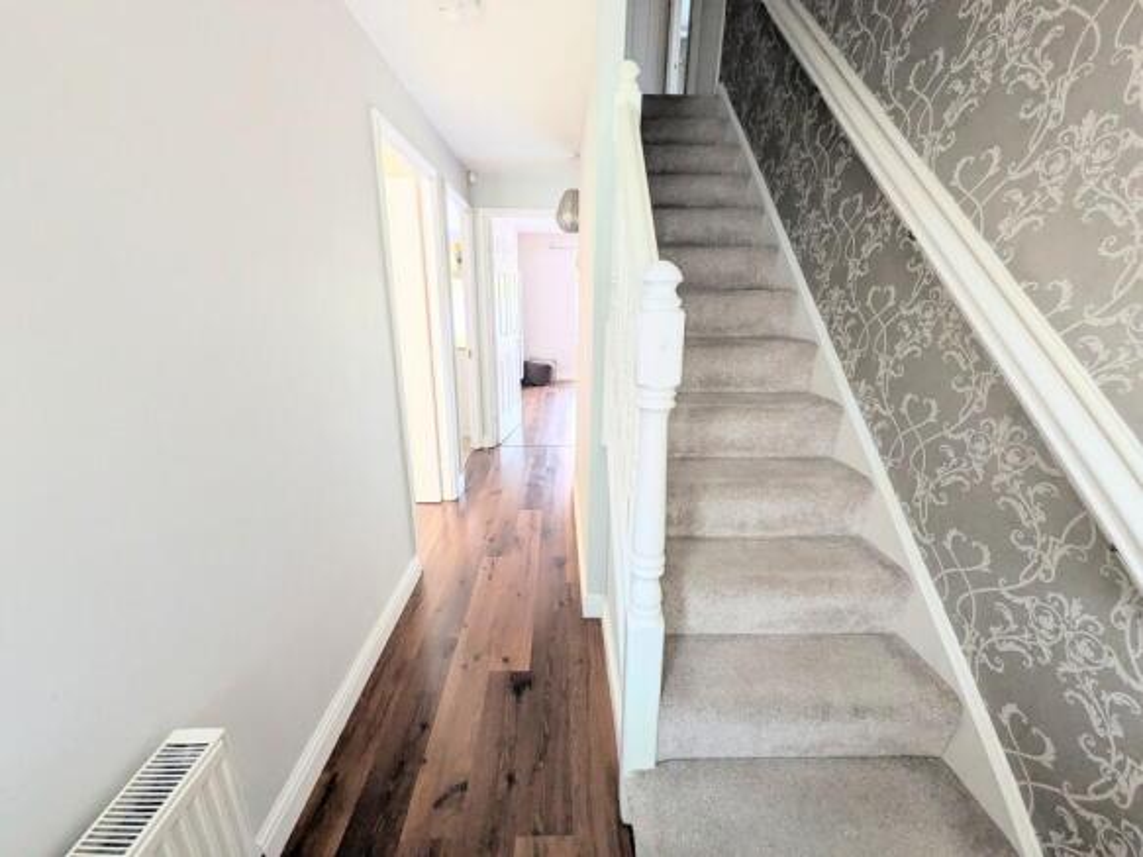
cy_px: 428
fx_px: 462
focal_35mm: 14
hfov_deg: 102.1
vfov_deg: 85.7
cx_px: 572
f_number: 2.2
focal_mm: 1.85
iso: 139
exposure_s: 1/49.4
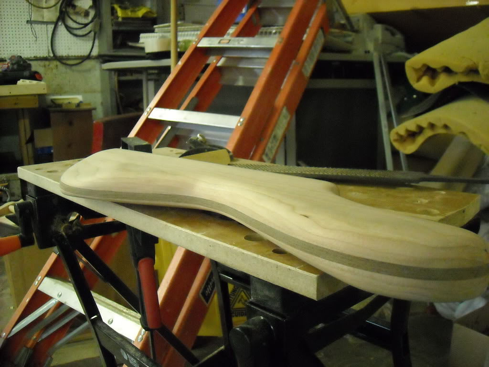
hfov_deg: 52.6
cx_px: 244
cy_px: 184
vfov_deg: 40.7
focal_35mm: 35
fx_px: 494
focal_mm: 5.7
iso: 800
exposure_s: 1/49
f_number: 2.8
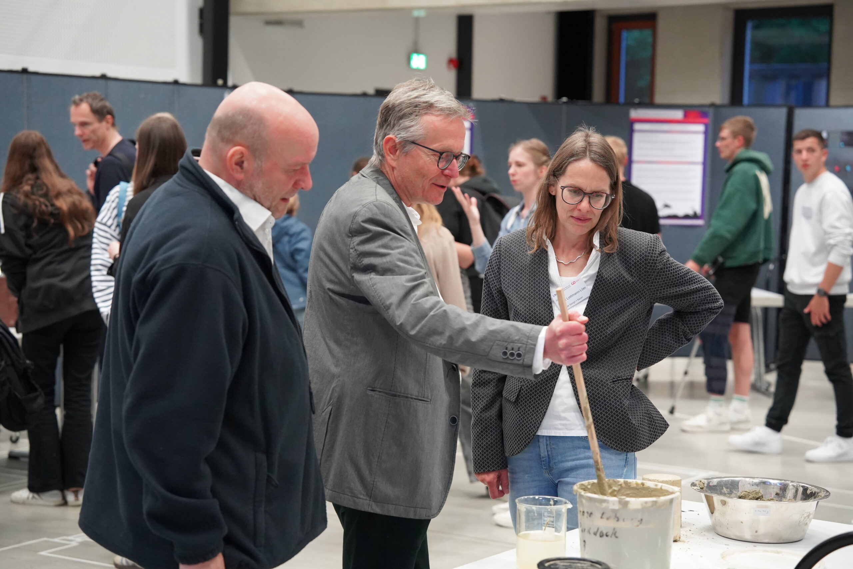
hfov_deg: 28.8
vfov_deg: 19.5
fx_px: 1659
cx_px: 426
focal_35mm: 70
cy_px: 284
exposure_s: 1/160
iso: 6400
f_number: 4
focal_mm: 70
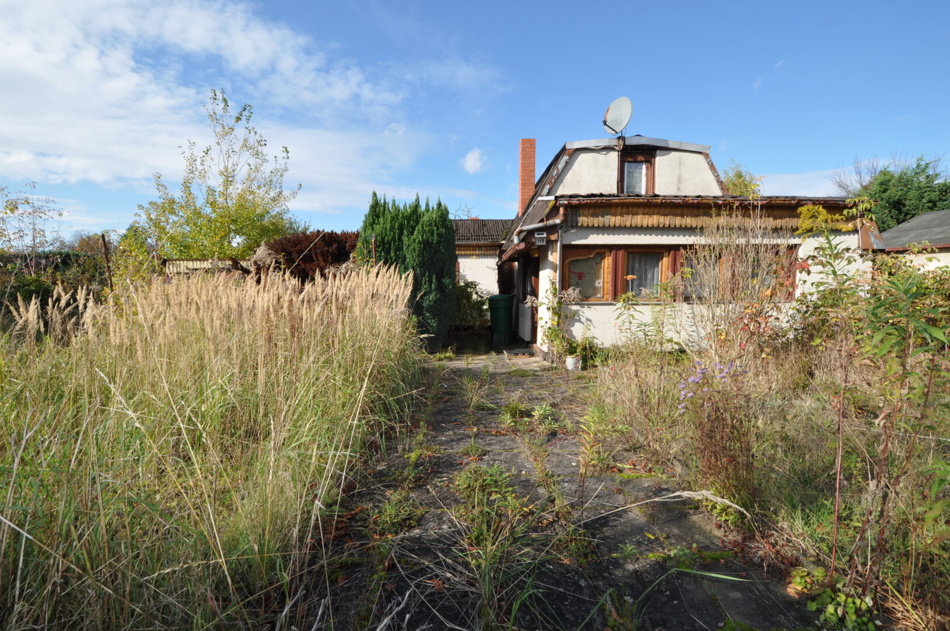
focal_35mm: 15
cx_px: 475
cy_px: 316
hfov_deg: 100.5
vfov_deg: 77.2
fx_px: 395
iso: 200
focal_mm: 10
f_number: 10
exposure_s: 1/200
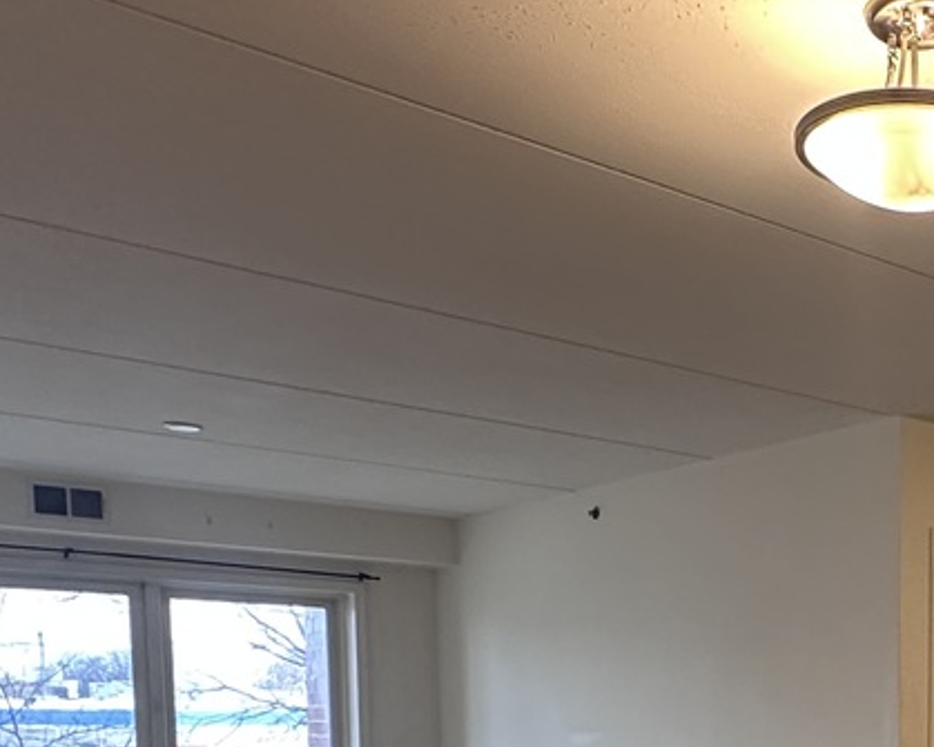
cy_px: 838
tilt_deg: -4.7
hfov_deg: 35.9
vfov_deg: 28.8
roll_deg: -0.7
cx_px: 923
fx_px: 1299
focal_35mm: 47
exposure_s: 1/60
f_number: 2.2
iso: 250
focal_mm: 2.22
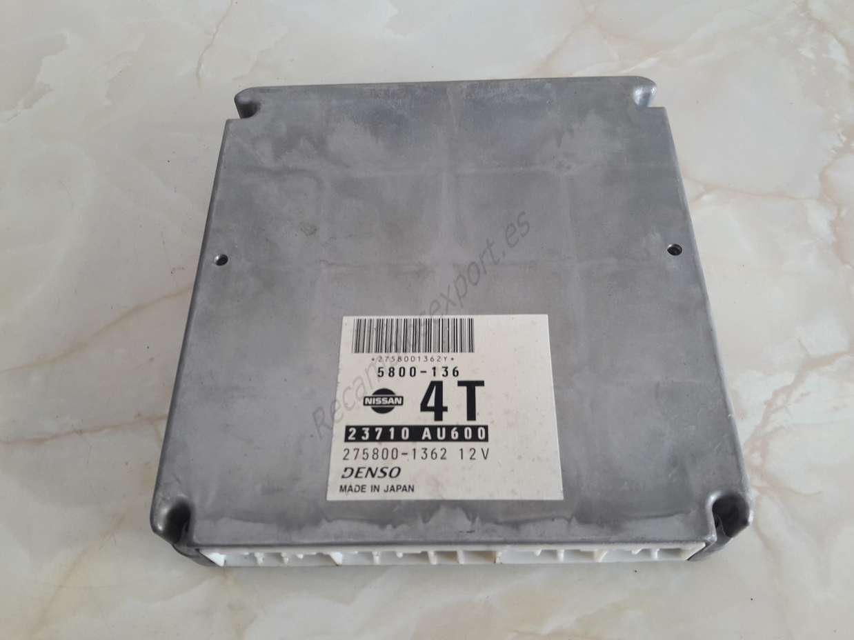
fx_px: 691
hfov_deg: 63.5
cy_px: 320
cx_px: 427
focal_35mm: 28
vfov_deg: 49.7
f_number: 1.9
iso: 50
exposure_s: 1/33
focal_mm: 3.7
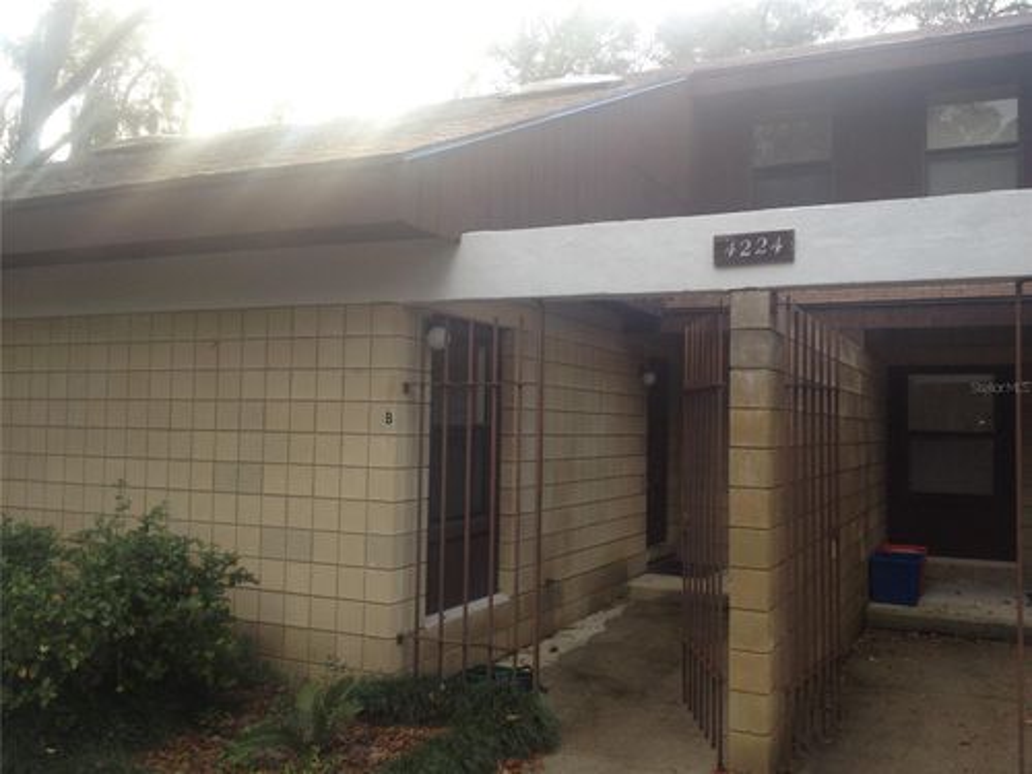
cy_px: 387
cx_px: 516
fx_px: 1043
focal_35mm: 35
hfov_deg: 52.6
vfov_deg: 40.7
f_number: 2.4
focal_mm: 4.28
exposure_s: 1/120
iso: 64
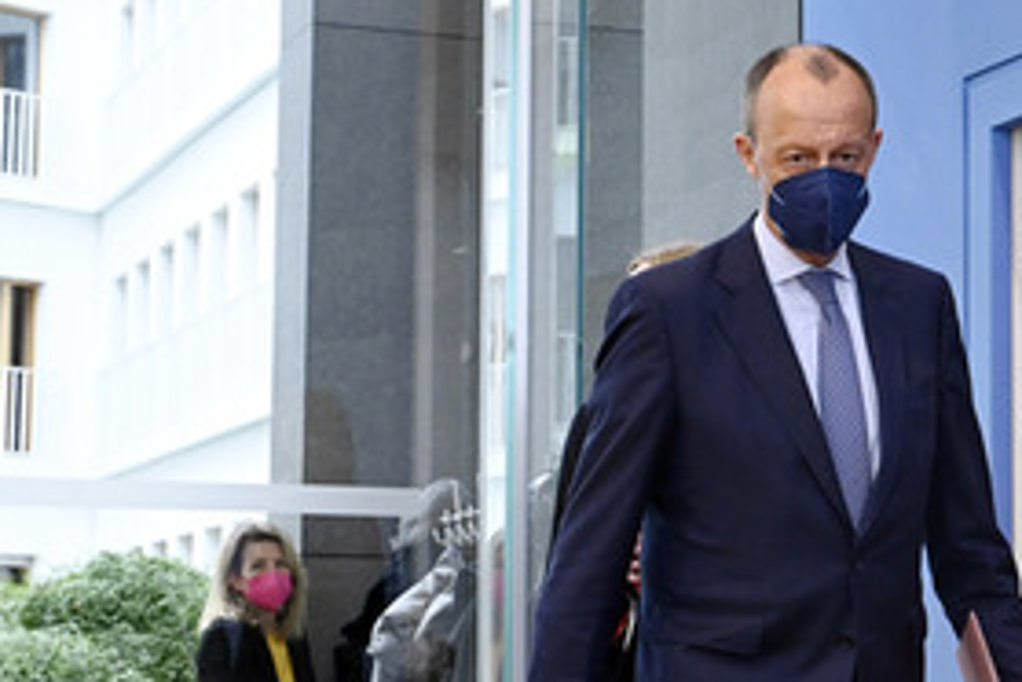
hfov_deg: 31.9
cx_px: 445
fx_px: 1788
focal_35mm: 63
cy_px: 502
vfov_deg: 21.4
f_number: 5.6
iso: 3200
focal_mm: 39
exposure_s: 1/400
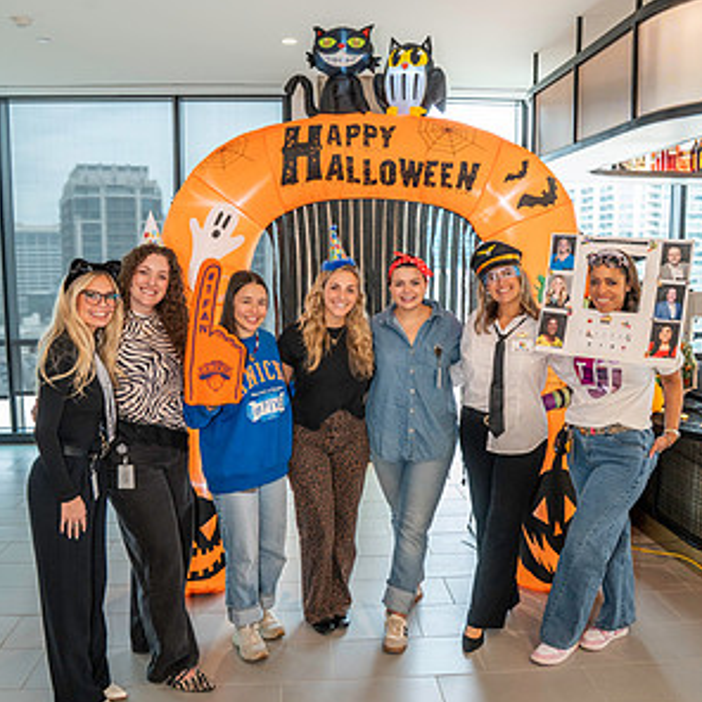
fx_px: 711
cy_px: 353
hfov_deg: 52.5
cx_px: 353
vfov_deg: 52.5
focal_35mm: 31
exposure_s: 1/160
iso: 2000
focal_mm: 24
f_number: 4
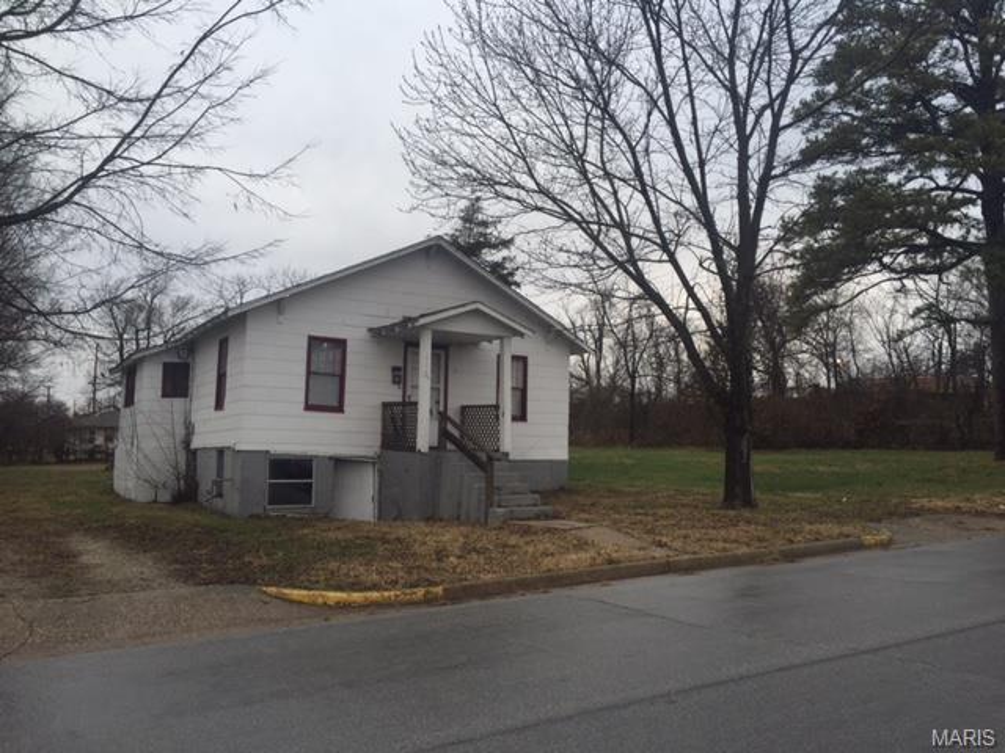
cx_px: 502
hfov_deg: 61.7
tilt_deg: +6.5
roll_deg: -0.8
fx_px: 842
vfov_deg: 48.2
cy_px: 376
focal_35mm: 29
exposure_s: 1/311
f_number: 2.2
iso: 32
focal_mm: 4.15
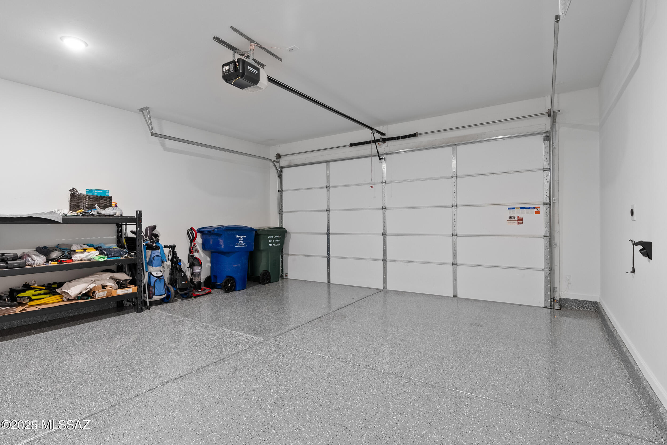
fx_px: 315
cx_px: 334
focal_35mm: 17
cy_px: 222
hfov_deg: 93.2
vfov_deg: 70.5
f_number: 7.1
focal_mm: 17
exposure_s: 4
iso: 400
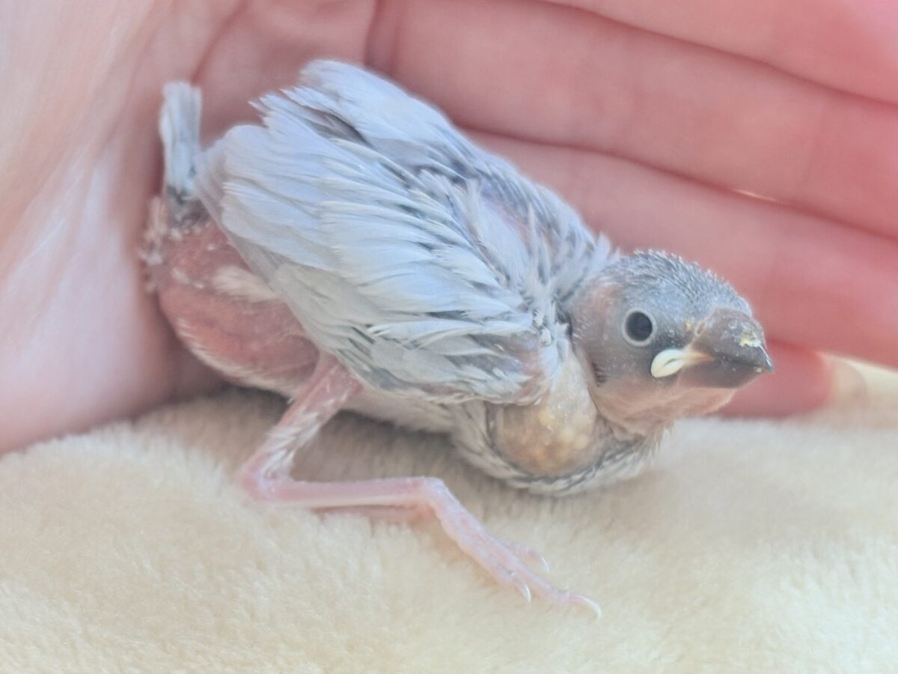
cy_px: 337
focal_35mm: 52
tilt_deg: -27.7
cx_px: 449
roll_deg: -2.6
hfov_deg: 36.8
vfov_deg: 28.0
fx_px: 1349
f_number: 1.6
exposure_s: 1/87
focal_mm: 5.96
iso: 50
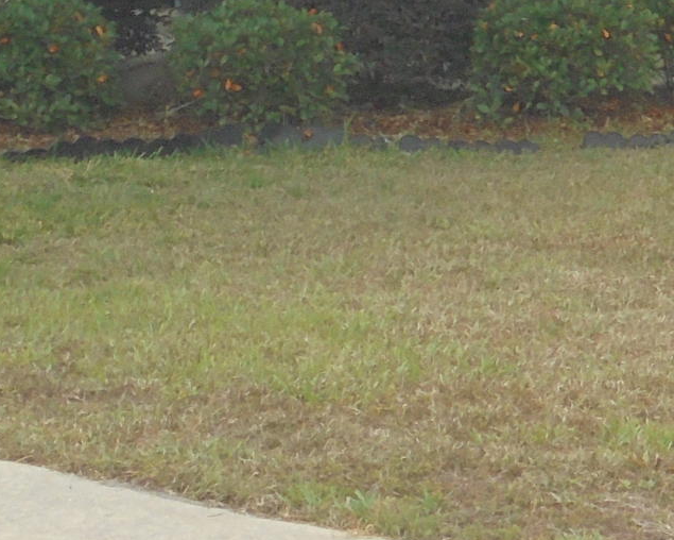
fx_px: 4508
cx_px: 941
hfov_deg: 8.4
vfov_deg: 6.6
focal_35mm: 226
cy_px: -523
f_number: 4.8
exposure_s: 1/250
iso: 100
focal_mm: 8.9
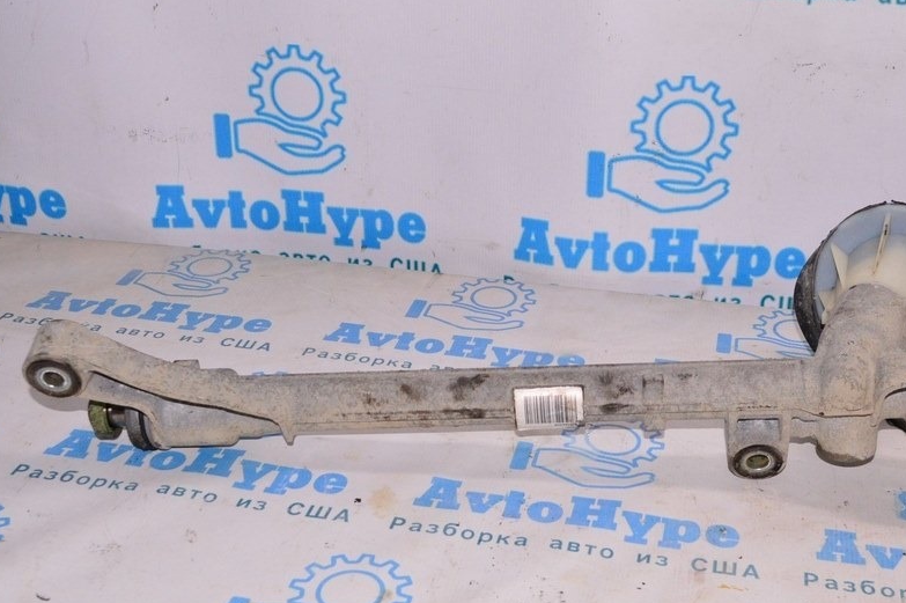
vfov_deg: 26.4
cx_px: 542
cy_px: 317
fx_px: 1283
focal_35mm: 51
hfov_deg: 38.8
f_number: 8
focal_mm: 26
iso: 1600
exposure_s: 1/200
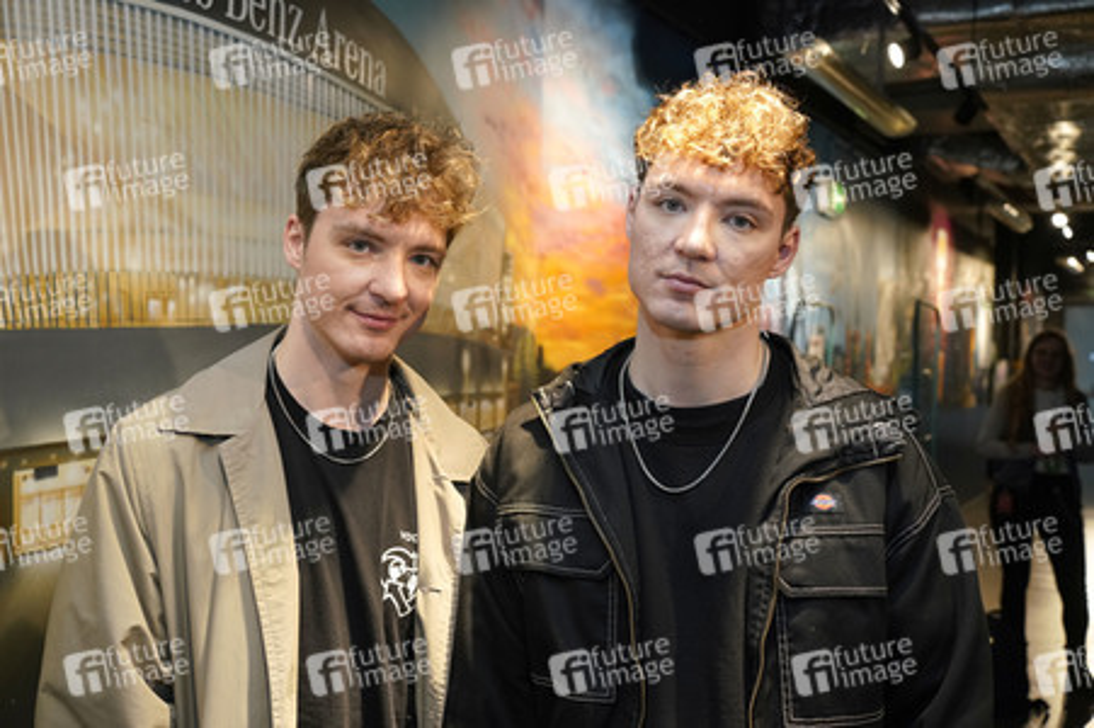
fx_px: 1124
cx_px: 547
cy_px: 364
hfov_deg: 51.9
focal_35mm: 37
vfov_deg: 35.9
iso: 2000
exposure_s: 1/250
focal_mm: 37
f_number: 4.5
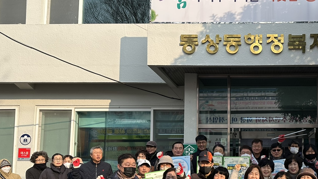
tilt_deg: +4.5
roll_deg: -0.3
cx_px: 255
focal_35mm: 43
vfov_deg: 27.1
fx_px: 363
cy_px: 148
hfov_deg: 45.0
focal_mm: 6.86
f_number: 1.78
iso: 80
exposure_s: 1/1845
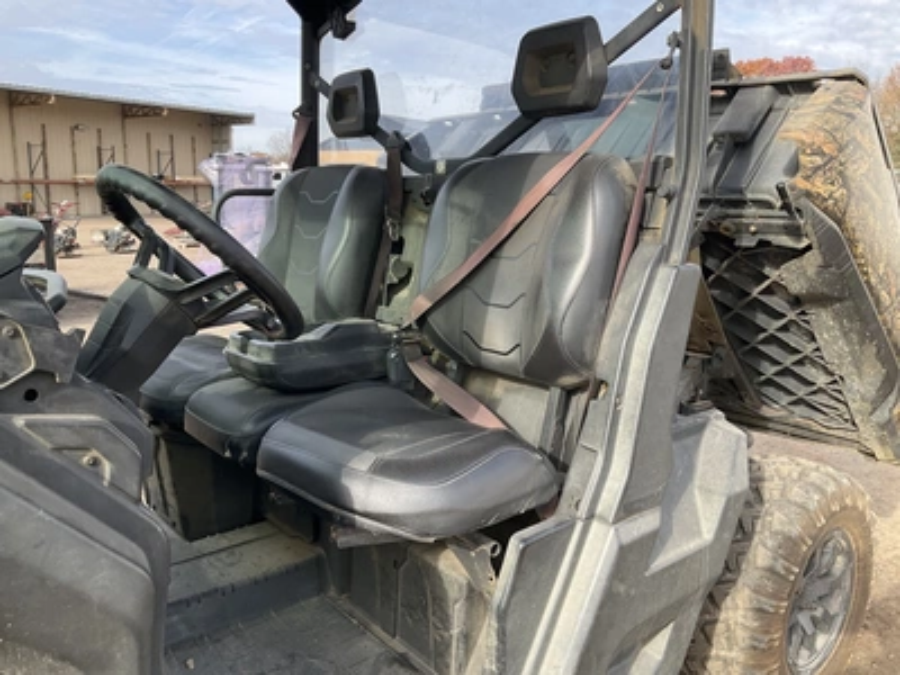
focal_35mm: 29
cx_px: 450
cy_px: 338
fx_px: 754
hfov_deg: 61.7
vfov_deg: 48.2
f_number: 1.8
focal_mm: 3
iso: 25
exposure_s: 1/370
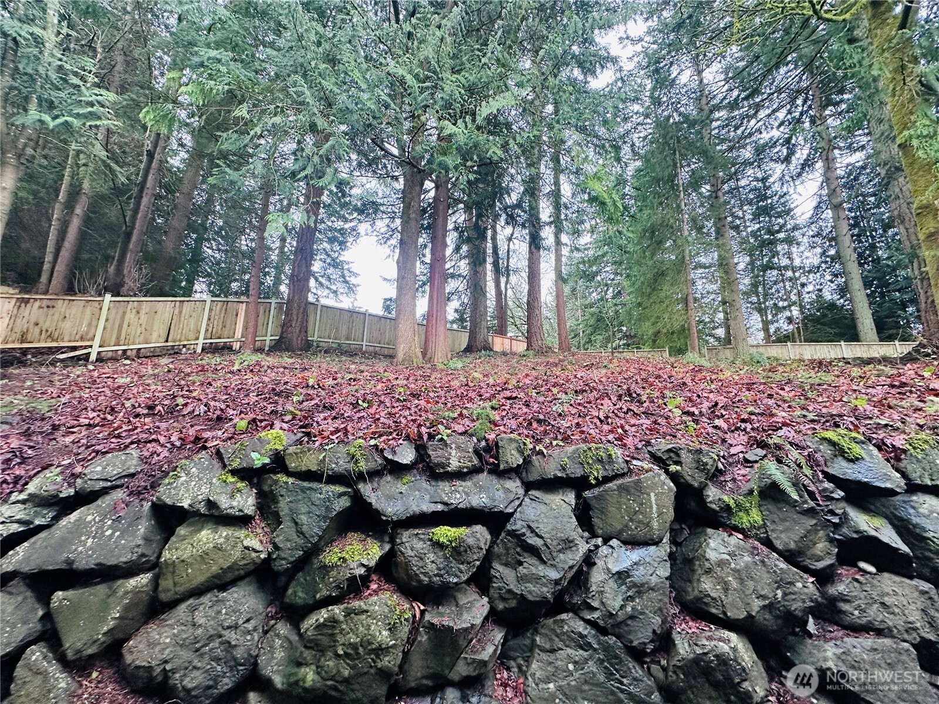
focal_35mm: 14
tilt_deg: +13.1
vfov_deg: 85.7
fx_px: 380
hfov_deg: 102.1
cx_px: 470
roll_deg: -1.3
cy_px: 352
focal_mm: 2.22
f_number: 2.2
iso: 200
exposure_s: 1/99
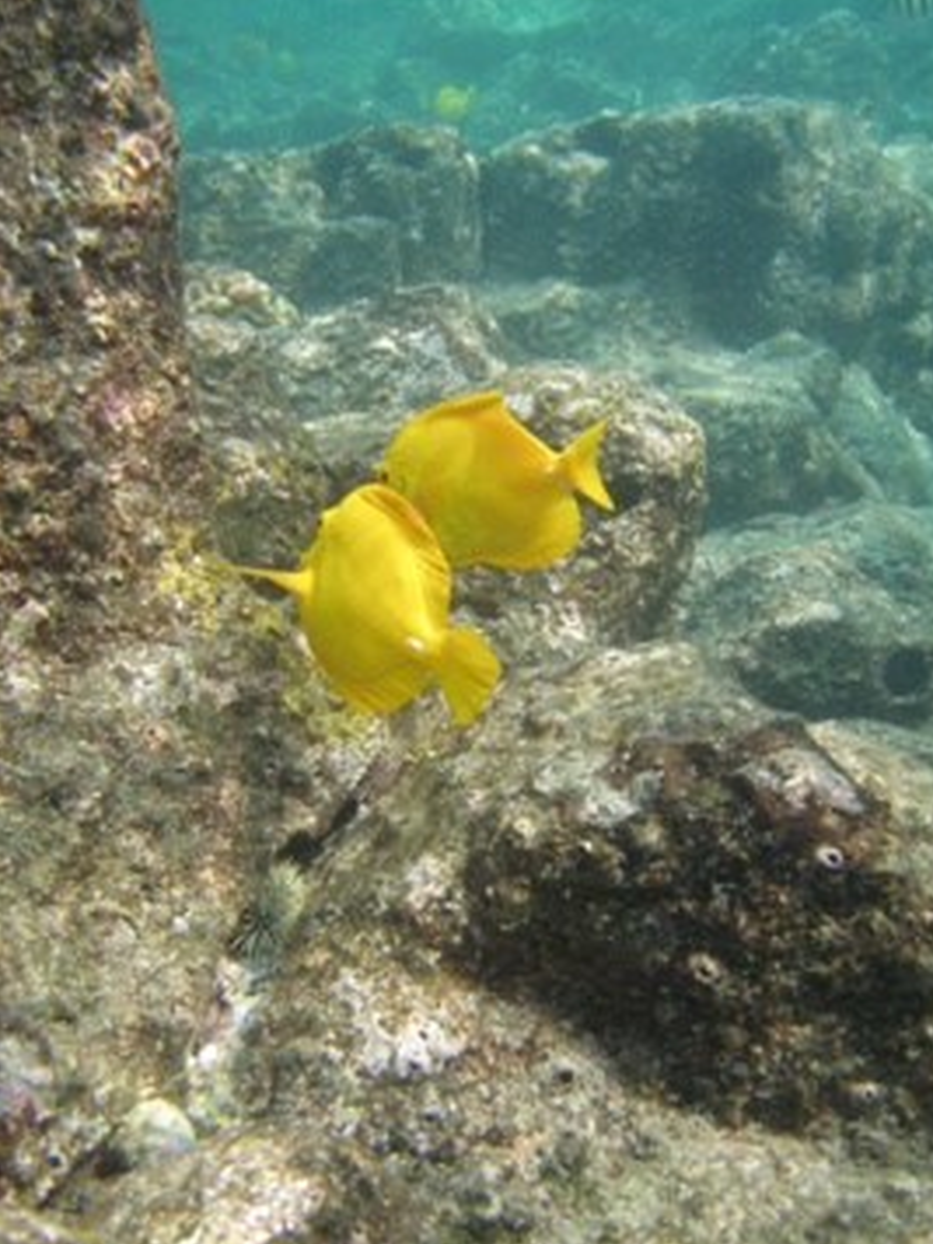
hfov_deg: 36.8
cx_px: 472
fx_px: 1402
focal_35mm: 39
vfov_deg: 47.9
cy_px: 627
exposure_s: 1/250
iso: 125
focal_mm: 6.7
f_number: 3.5
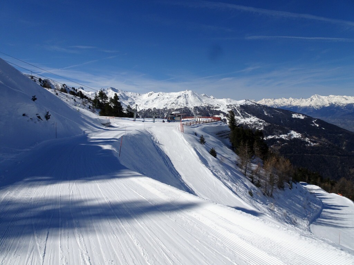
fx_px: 245
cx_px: 177
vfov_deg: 56.8
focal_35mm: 24
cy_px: 132
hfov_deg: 71.6
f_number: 4
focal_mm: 4.1
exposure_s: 1/2000
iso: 80
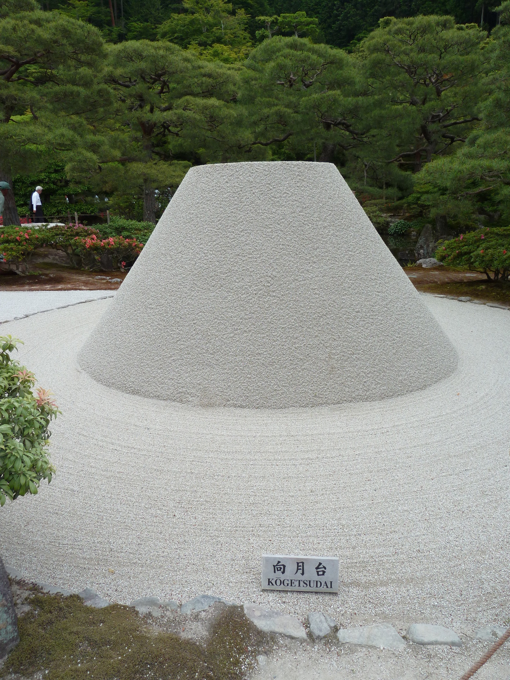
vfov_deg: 69.4
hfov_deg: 54.9
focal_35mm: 25
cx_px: 255
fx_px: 491
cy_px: 340
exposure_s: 1/250
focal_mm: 4.1
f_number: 4
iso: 100
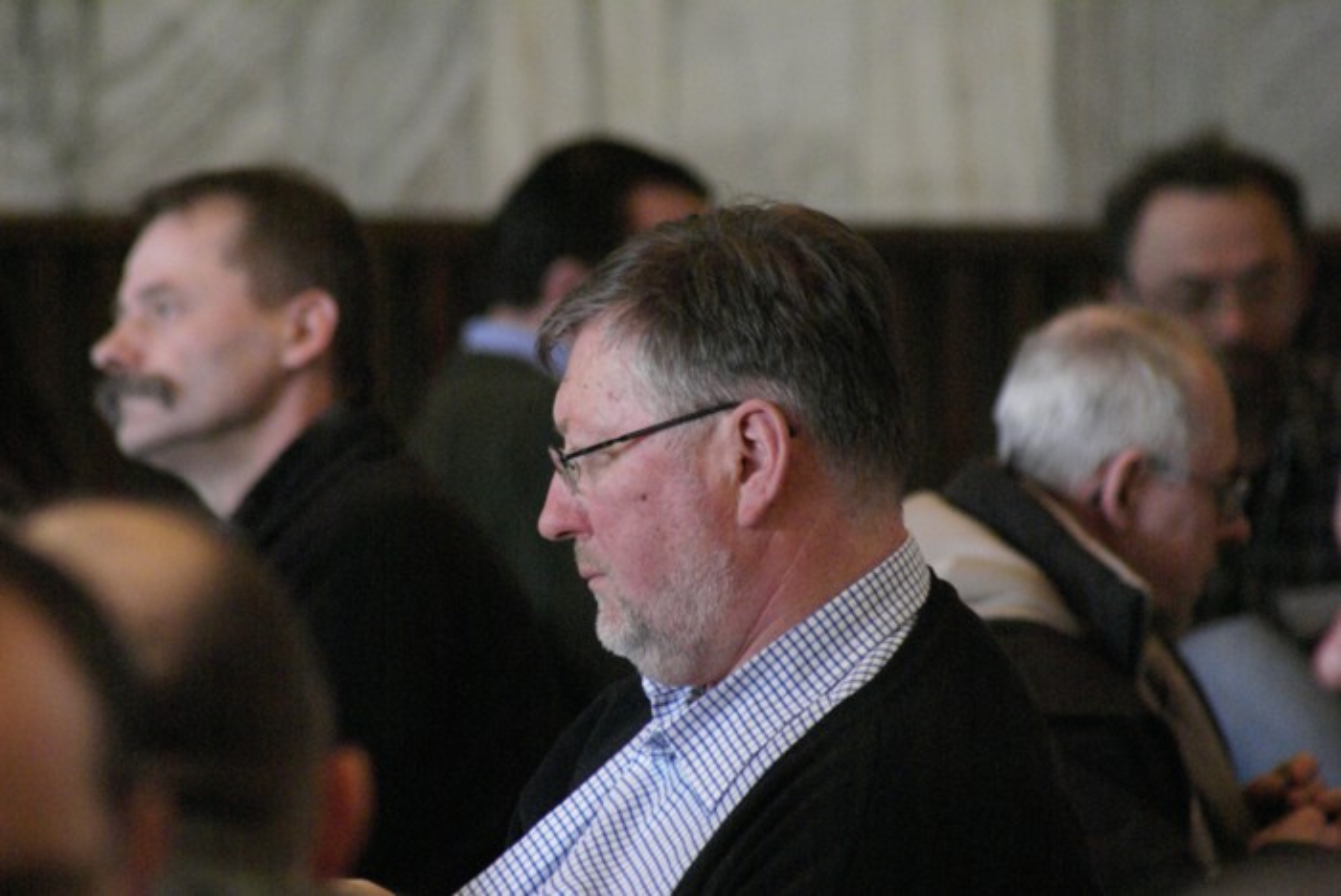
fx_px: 16776
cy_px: 448
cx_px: 670
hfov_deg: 4.6
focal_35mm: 450
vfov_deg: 3.1
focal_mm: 300
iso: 1600
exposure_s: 1/25
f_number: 7.1
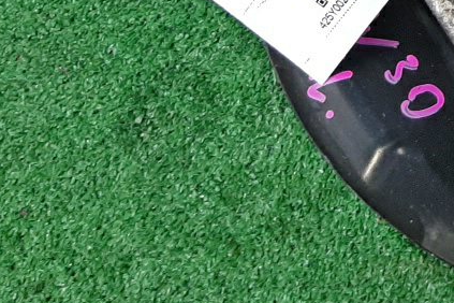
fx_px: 1160
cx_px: 548
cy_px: -254
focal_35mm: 92
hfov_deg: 20.6
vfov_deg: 13.3
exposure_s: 1/50
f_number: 1.7
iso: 128
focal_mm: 3.93
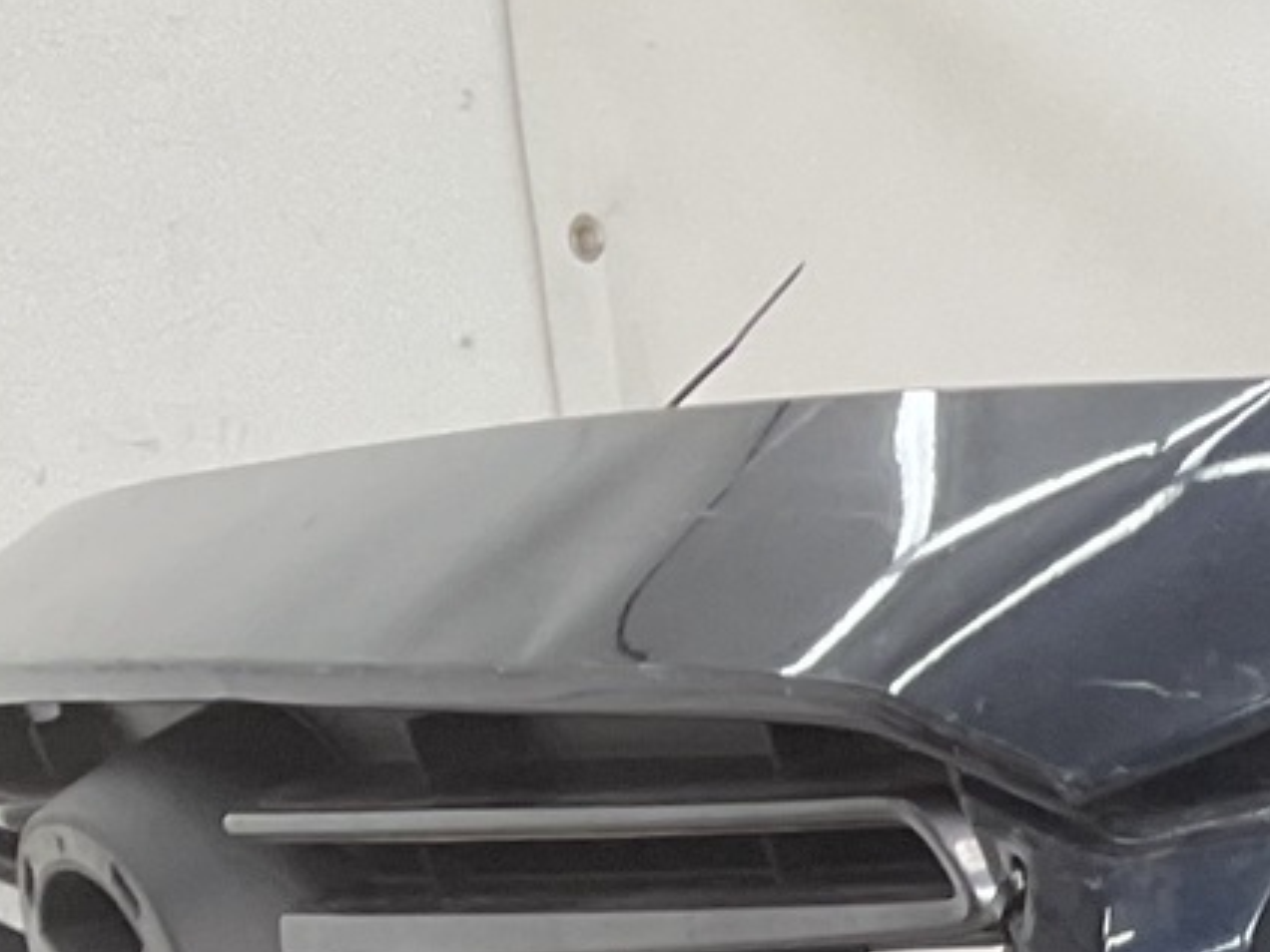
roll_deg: +4.6
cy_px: 1961
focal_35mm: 138
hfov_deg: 11.9
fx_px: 5063
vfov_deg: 9.9
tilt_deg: -17.0
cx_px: 2929
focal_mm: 3
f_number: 1.8
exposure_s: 1/100
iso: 25
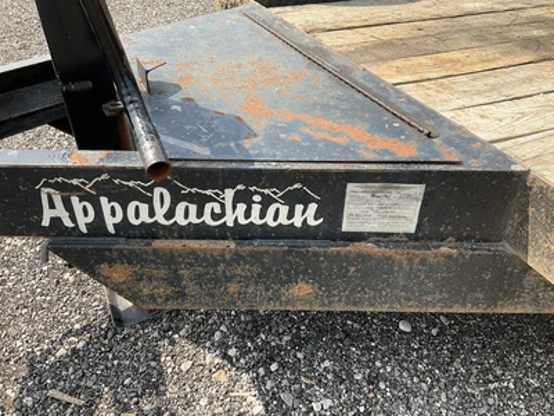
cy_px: 208
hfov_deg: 61.7
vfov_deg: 48.2
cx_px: 277
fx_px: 464
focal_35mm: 29
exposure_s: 1/912
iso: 25
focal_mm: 3
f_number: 1.8
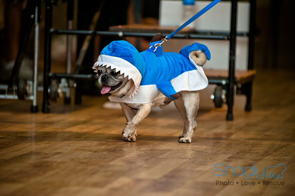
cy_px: 98
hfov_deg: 6.9
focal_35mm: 300
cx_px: 148
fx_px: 2455
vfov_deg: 4.6
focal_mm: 200
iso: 200
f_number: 2.8
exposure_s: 1/200
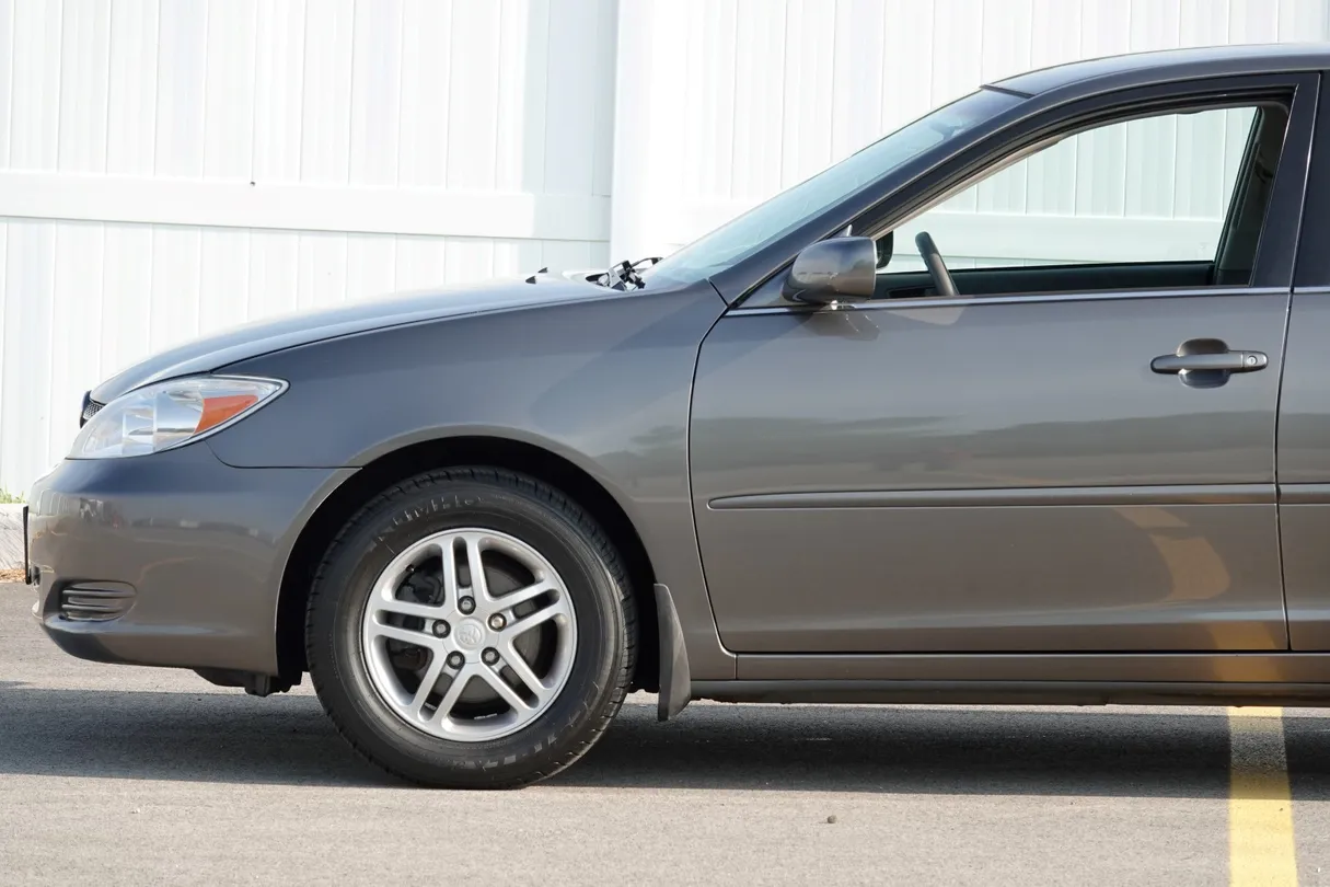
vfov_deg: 6.6
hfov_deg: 9.9
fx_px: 7647
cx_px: 665
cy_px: 444
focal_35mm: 207
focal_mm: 75.77
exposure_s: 1/250
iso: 100
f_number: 4.5
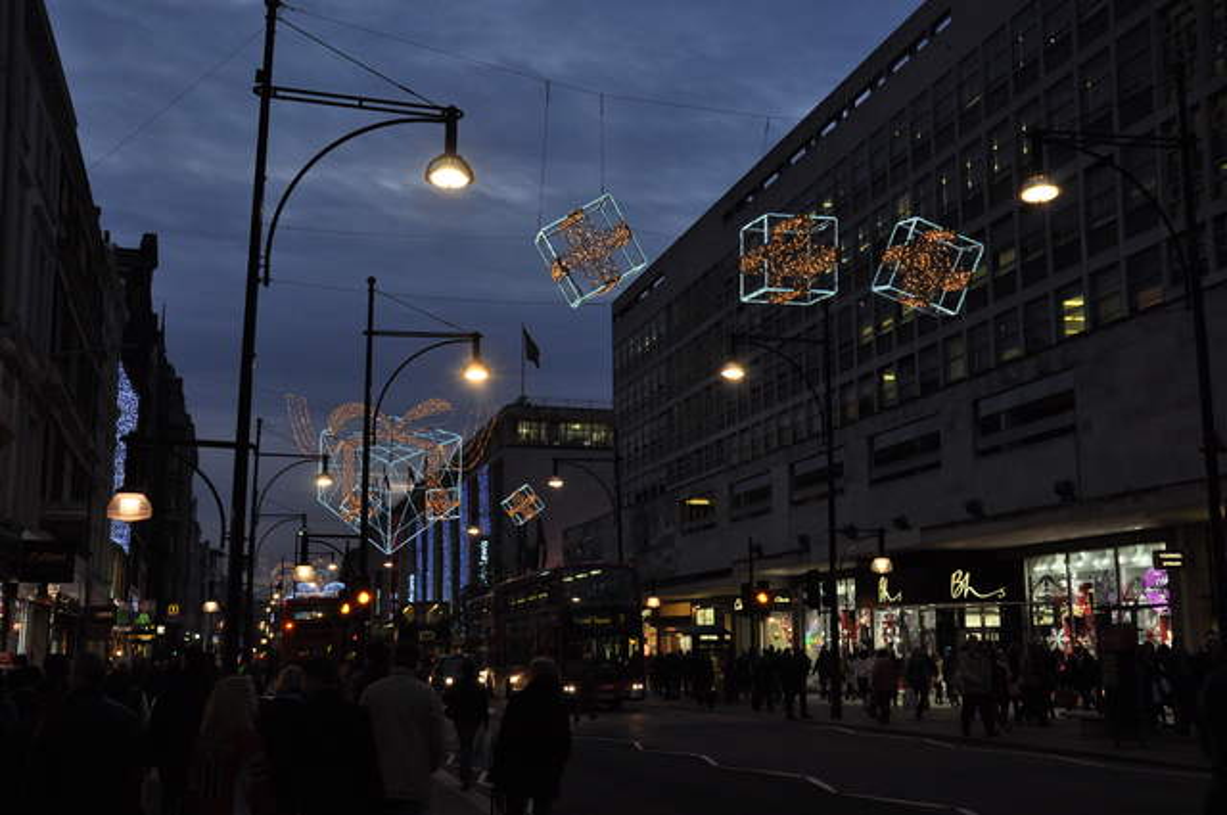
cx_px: 614
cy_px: 408
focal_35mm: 39
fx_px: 1328
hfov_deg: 49.6
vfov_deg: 34.1
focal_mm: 26
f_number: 7.1
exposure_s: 1/80
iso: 640
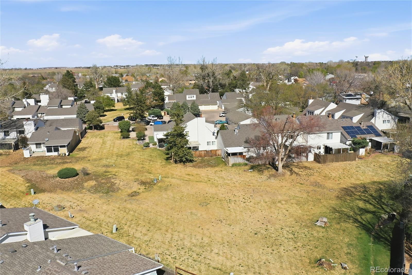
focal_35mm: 28
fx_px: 320
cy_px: 138
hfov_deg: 65.5
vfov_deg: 46.4
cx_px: 206
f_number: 6.3
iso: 100
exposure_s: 1/800
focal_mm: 10.3
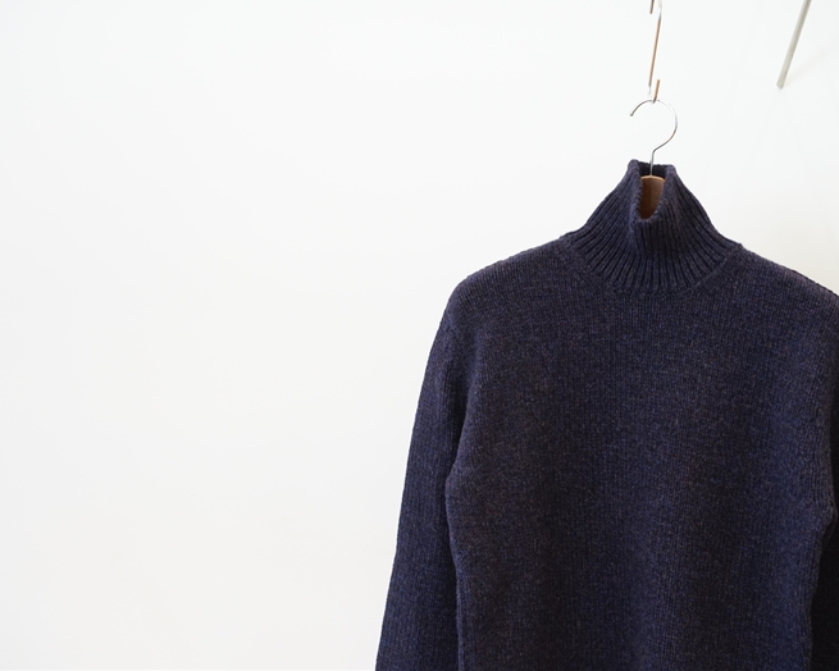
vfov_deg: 24.2
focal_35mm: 63
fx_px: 1564
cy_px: 331
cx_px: 437
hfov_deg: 30.0
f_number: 4
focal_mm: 55
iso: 800
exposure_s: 1/60
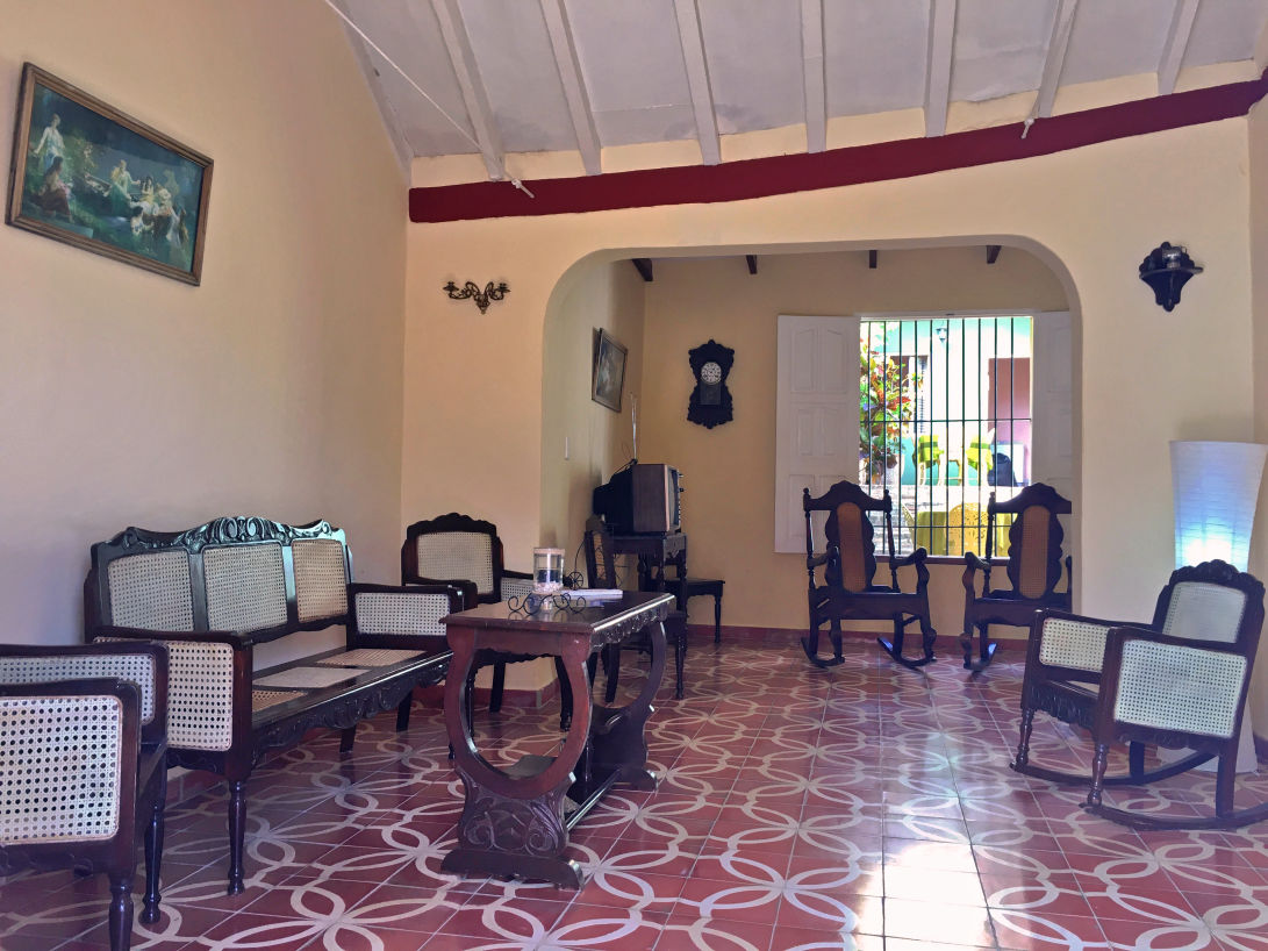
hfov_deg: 61.7
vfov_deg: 48.2
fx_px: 1062
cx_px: 634
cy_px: 476
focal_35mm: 29
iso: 25
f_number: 2.2
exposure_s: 1/30
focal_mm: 4.15
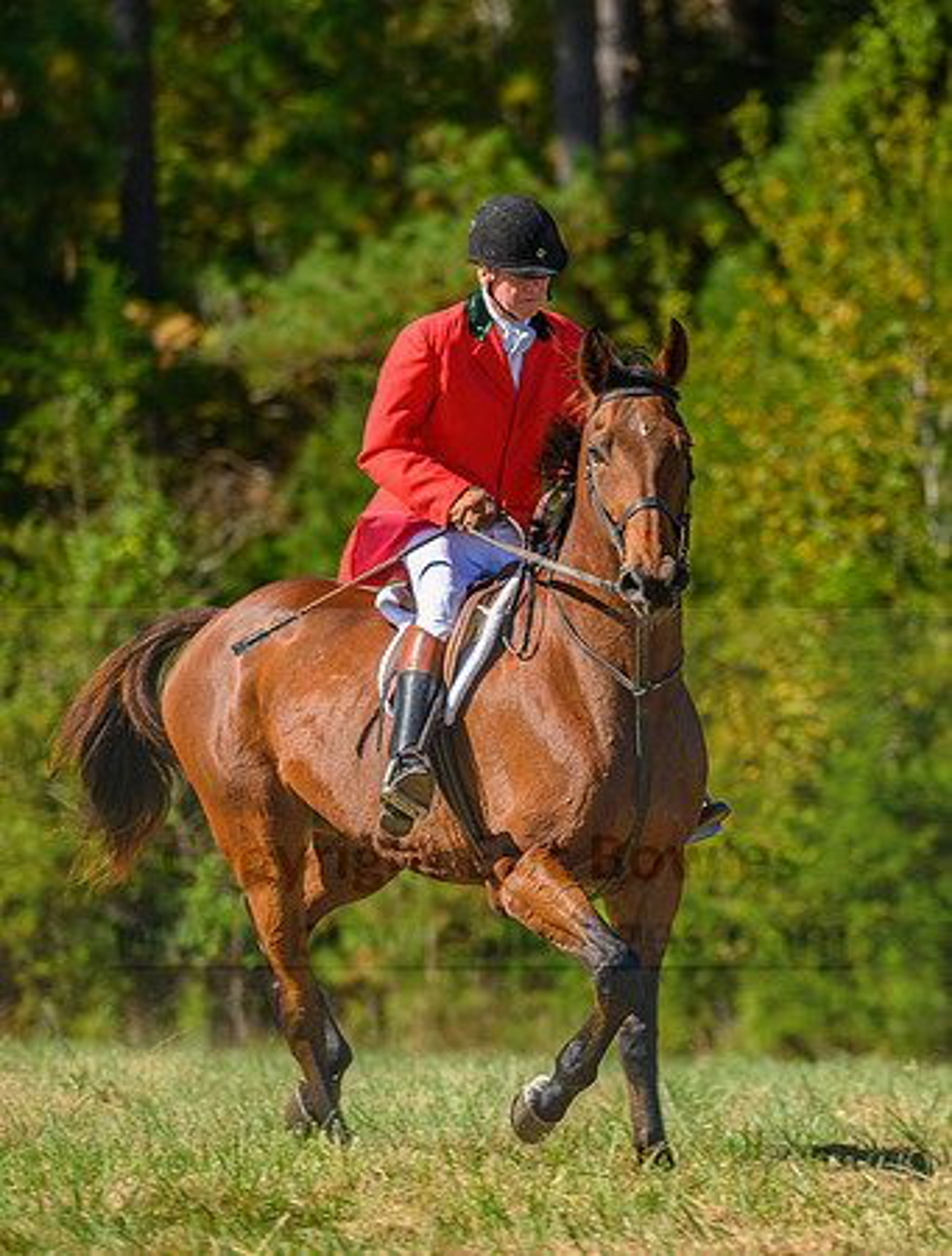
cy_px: 656
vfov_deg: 7.3
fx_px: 9842
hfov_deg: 5.5
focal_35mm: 270
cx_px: 661
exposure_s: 1/500
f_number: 3.5
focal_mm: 180
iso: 100
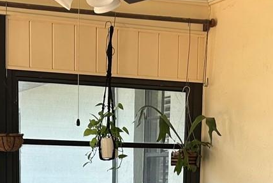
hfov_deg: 20.2
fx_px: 766
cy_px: 259
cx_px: 120
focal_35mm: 101
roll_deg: -0.4
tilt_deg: -7.1
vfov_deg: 13.0
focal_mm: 5.7
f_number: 1.5
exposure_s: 1/121
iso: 50
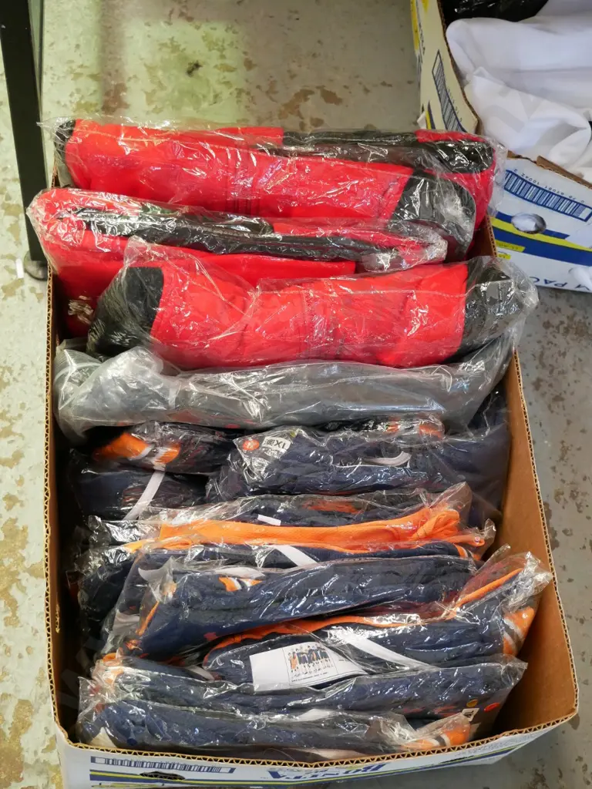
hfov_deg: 31.5
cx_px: 296
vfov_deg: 41.2
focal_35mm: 46
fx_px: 1049
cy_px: 394
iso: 3200
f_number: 4.3
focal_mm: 23
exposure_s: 1/50
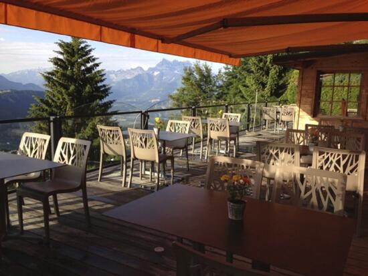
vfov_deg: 43.0
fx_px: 351
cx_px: 184
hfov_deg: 55.3
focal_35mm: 33
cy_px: 138
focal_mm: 4.12
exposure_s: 1/536
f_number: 2.4
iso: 50
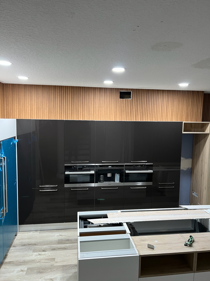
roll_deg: -1.6
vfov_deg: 67.3
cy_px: 140
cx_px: 105
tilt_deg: -6.7
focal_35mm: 26
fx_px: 210
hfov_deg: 53.1
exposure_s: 1/60
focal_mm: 5.7
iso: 160
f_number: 1.5
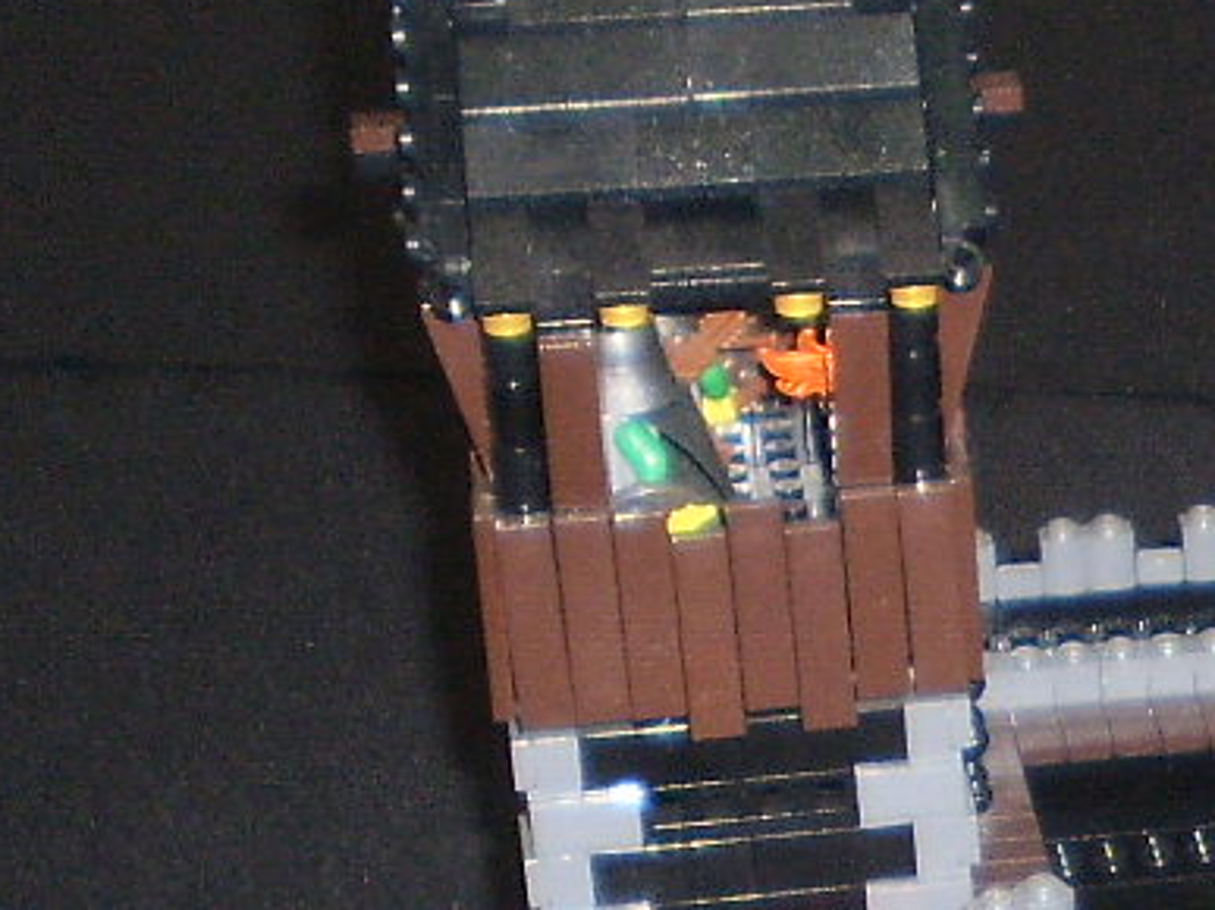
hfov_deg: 12.6
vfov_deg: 9.7
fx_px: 5228
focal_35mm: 149
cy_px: 1236
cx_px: 1771
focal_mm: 6.3
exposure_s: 1/30
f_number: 3.1
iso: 125
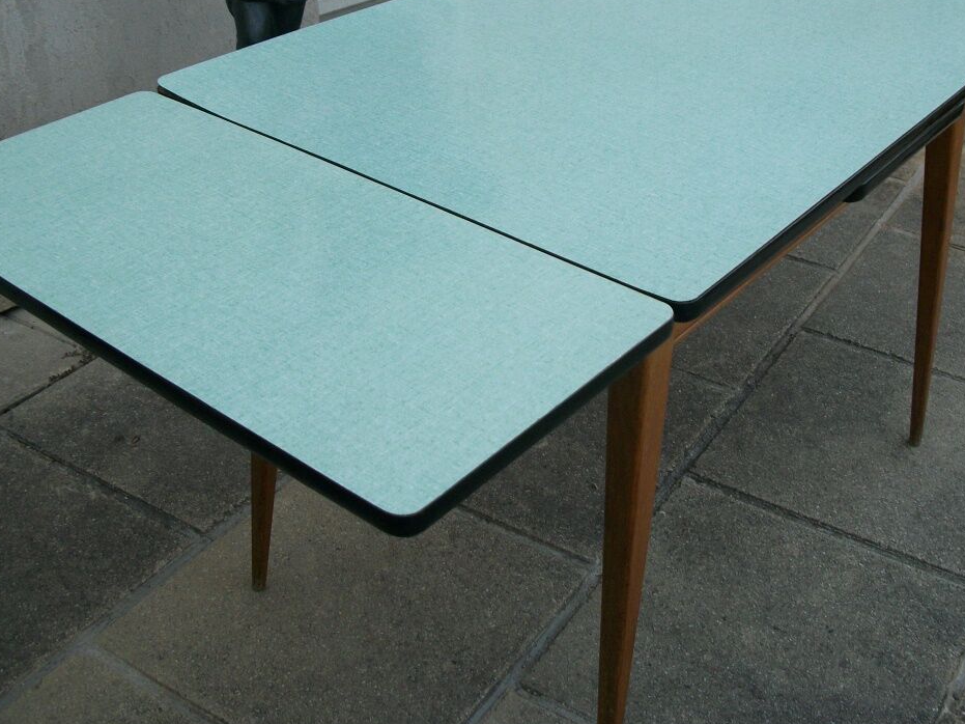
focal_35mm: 44
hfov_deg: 42.9
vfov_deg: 32.6
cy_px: 235
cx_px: 522
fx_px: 1226
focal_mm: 5.7
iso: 80
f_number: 2.9
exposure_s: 1/80
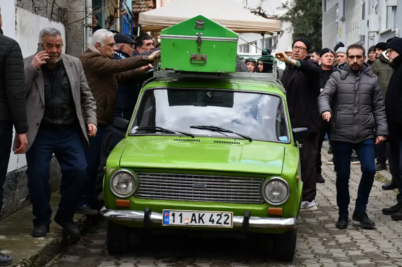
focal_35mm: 95
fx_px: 1060
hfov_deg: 21.5
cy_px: 129
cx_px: 201
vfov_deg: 14.4
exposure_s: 1/500
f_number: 5.6
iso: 360
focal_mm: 60
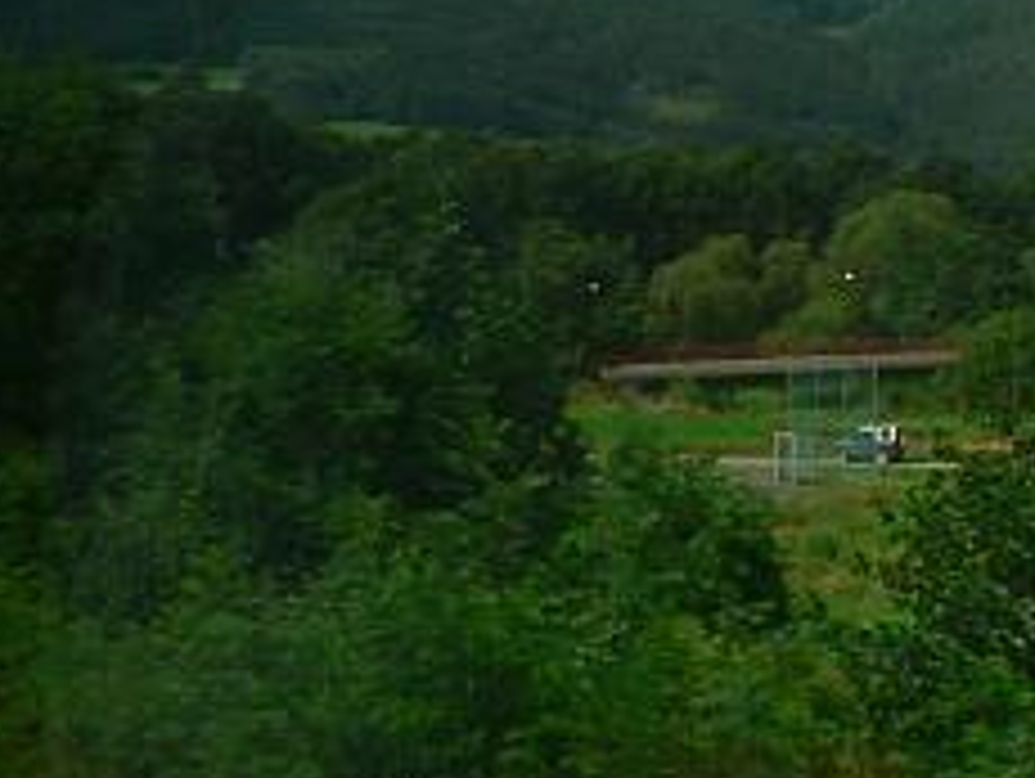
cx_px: 1548
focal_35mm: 125
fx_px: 3741
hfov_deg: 14.7
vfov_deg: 11.7
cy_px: -72
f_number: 4
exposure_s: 1/400
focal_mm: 6
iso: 80
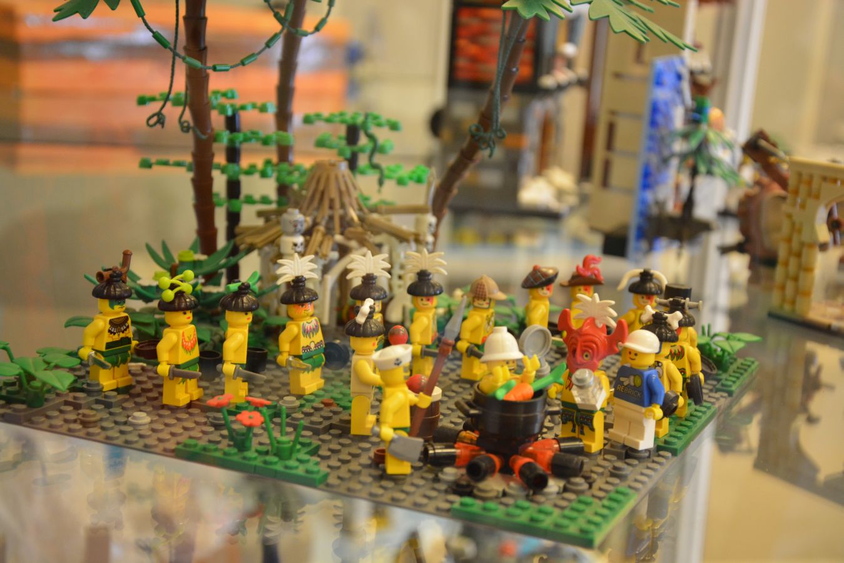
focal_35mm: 63
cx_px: 422
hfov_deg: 31.9
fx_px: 1477
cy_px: 282
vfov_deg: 21.6
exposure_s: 1/30
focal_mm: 42
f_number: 4.8
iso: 1400
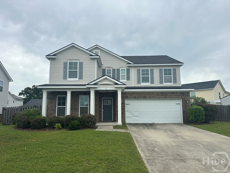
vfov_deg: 54.9
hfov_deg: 69.4
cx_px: 115
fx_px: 166
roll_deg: +0.6
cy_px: 90
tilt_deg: +9.4
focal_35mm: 25
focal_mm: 6.86
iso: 80
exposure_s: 1/1517
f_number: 1.78
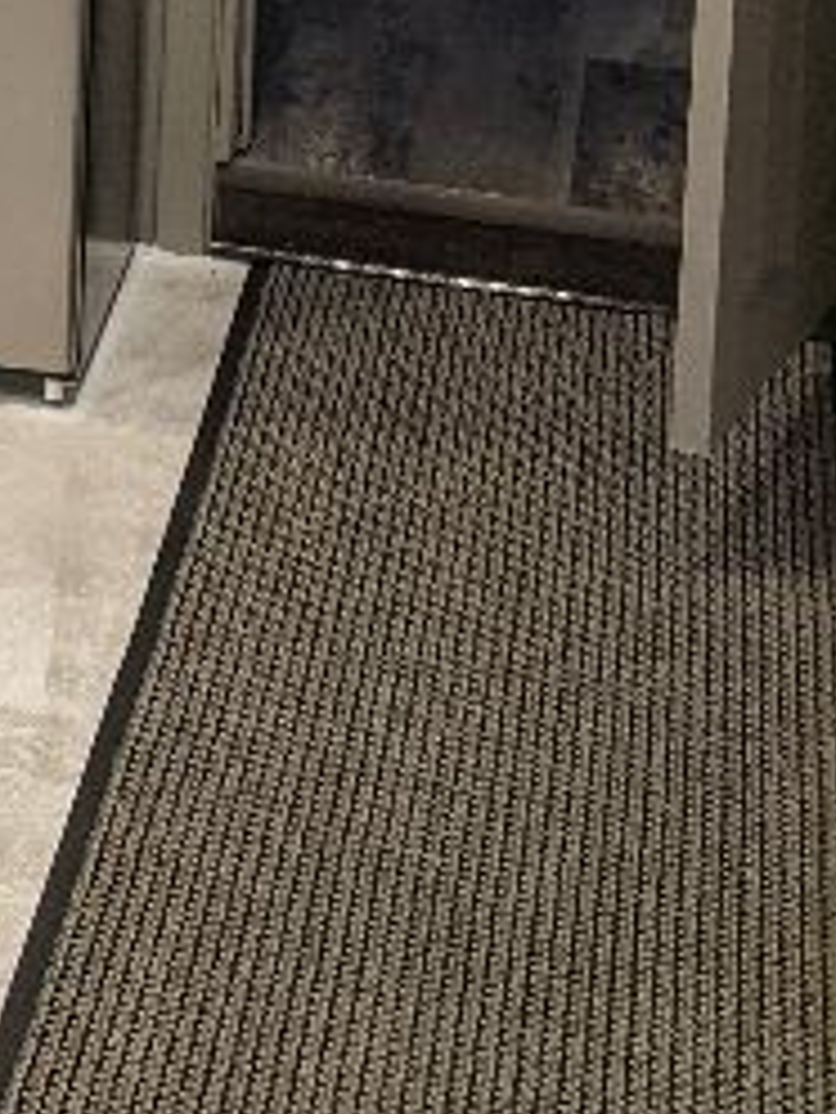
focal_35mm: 116
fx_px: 3735
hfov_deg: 11.3
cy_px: -786
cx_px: -957
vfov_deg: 15.1
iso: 264
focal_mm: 4.44
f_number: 1.8
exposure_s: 1/120
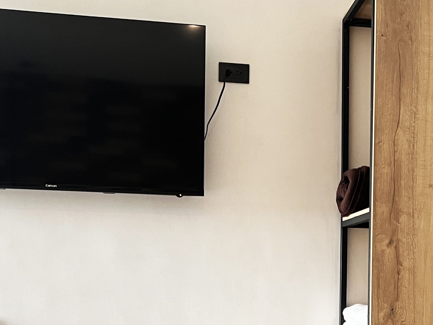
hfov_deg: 32.6
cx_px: 321
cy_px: 282
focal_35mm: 58
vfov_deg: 24.6
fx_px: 726
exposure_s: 1/60
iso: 200
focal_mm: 5.7
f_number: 1.5
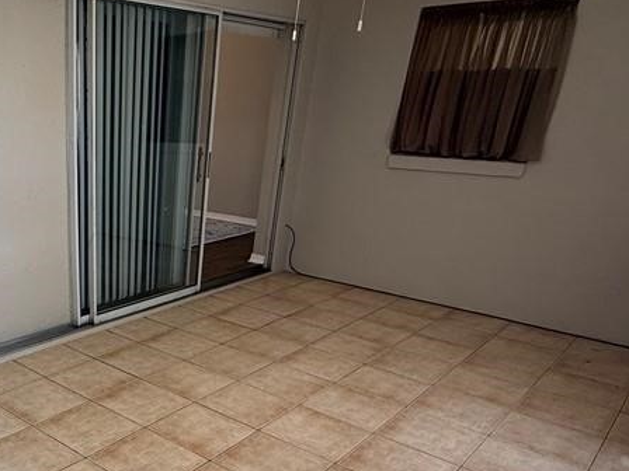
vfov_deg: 42.0
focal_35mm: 32
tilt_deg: -26.1
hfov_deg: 52.2
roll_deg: +0.0
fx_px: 581
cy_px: 385
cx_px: 104
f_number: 2.2
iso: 200
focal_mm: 2.22
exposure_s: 1/60
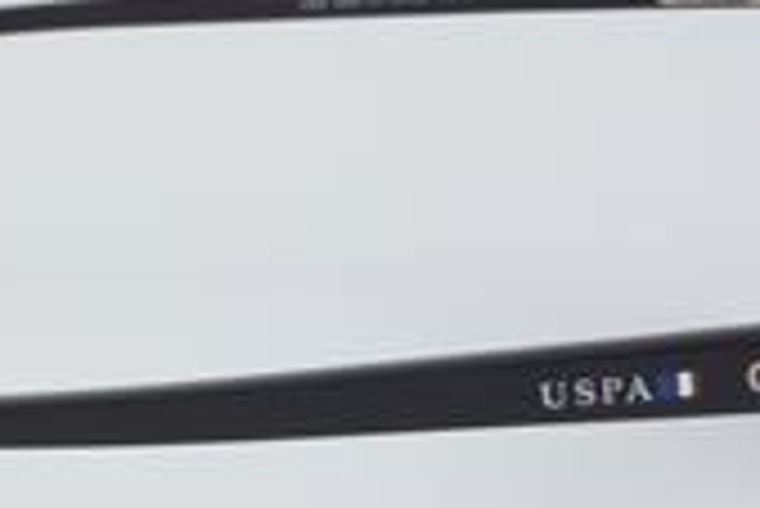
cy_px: 355
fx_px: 3740
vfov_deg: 7.8
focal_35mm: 177
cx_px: 126
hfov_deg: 11.6
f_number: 32
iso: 100
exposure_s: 1/3
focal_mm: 50
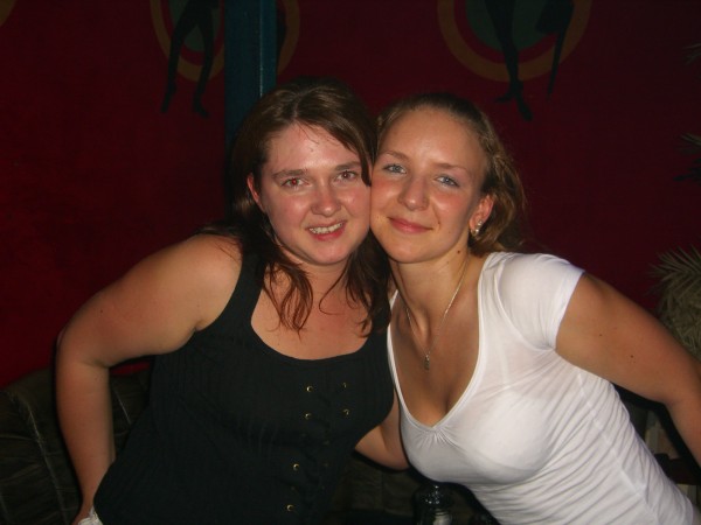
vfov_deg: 37.7
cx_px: 350
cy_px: 262
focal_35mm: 38
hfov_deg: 49.0
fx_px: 770
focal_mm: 7.9
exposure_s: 1/60
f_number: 2.8
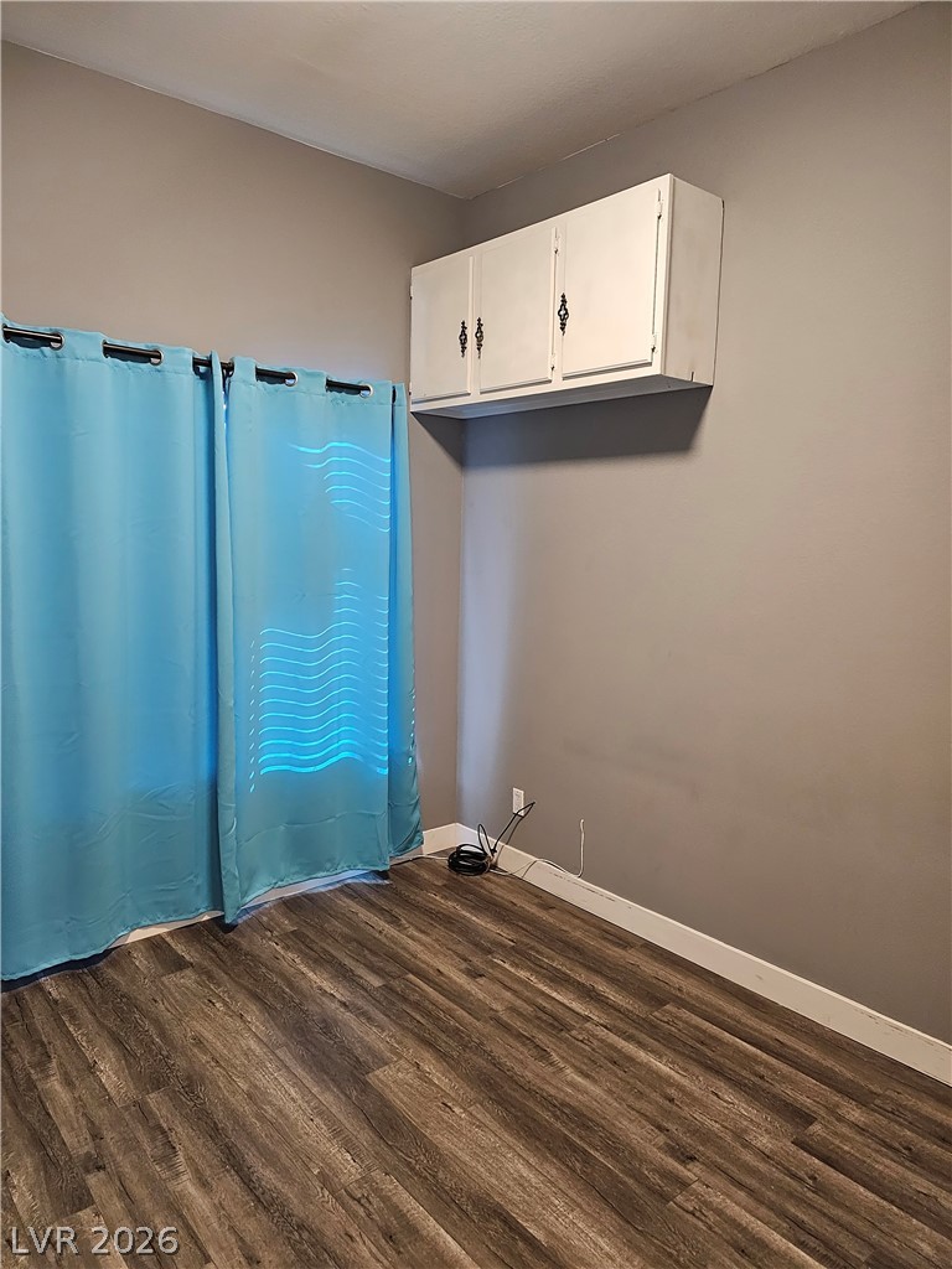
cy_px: 634
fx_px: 843
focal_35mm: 23
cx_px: 476
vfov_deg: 73.9
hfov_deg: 58.9
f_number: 1.7
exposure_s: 1/120
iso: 1000
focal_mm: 6.3
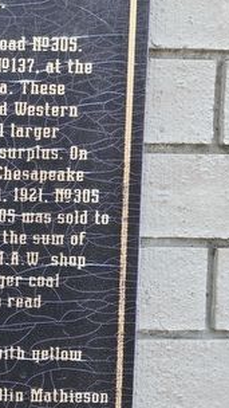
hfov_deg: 16.3
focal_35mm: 66
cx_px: -134
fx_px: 712
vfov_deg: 31.9
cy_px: 184
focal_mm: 5.4
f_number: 1.8
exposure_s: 1/210
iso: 25
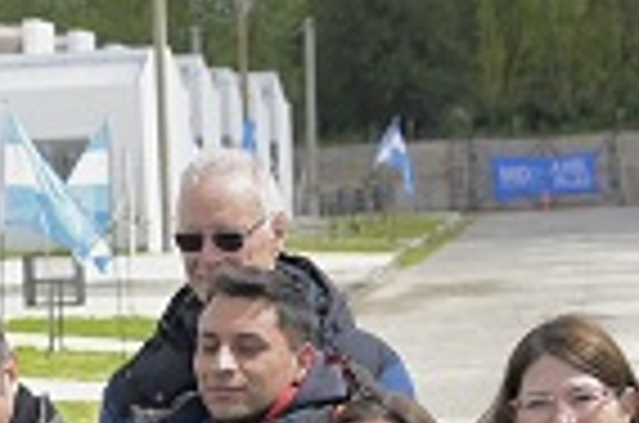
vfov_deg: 6.3
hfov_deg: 9.5
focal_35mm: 217
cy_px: 468
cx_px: 108
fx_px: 3843
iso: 320
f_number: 5
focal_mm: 44
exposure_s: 1/1000
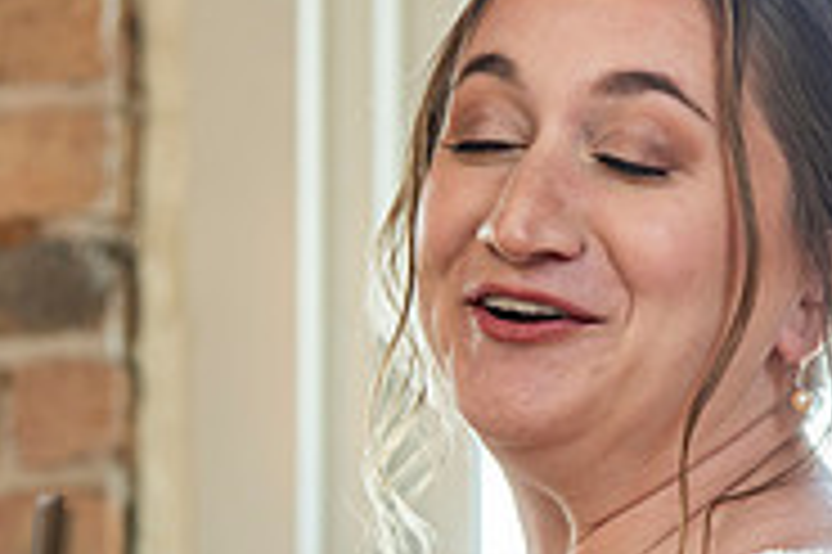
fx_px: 6881
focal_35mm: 298
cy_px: 421
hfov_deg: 6.9
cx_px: 472
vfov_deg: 4.6
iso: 400
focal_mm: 95
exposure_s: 1/125
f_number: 4
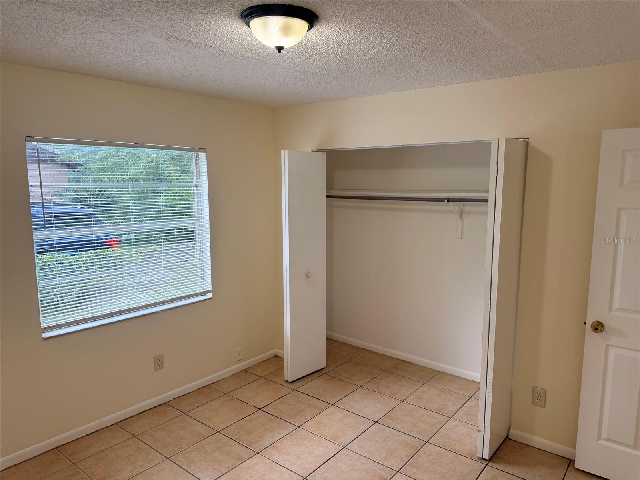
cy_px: 240
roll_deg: +0.6
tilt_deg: -7.0
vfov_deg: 56.8
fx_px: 444
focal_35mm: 24
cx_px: 320
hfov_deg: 71.6
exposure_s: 1/120
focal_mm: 6.76
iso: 125
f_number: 1.78
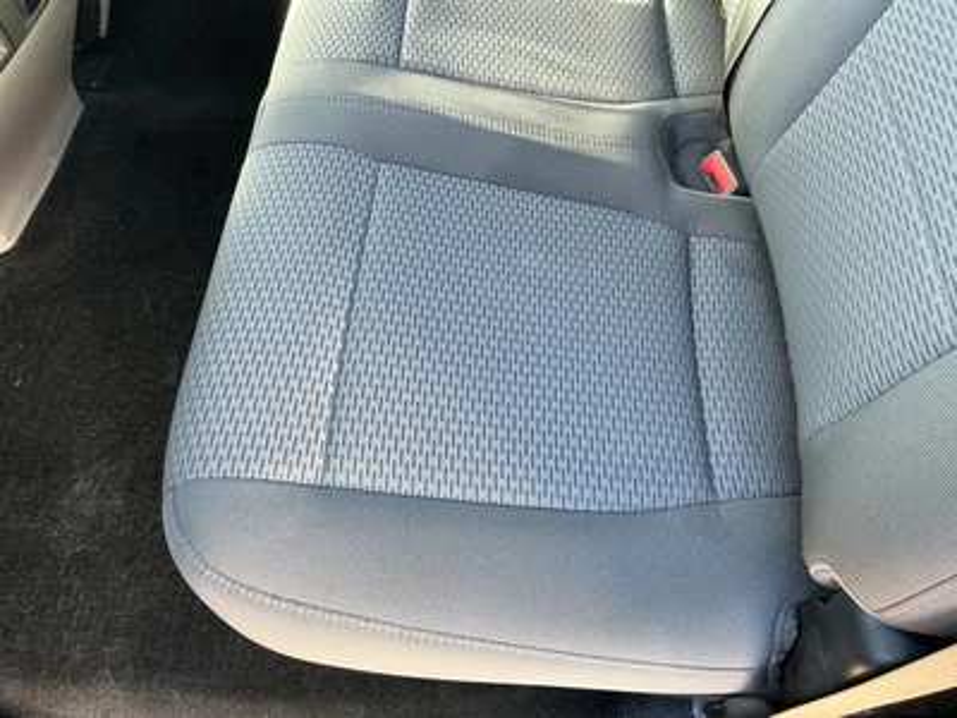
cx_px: 478
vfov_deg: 49.7
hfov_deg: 63.4
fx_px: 774
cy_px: 359
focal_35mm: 28
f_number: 1.8
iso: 100
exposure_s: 1/60
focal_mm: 3
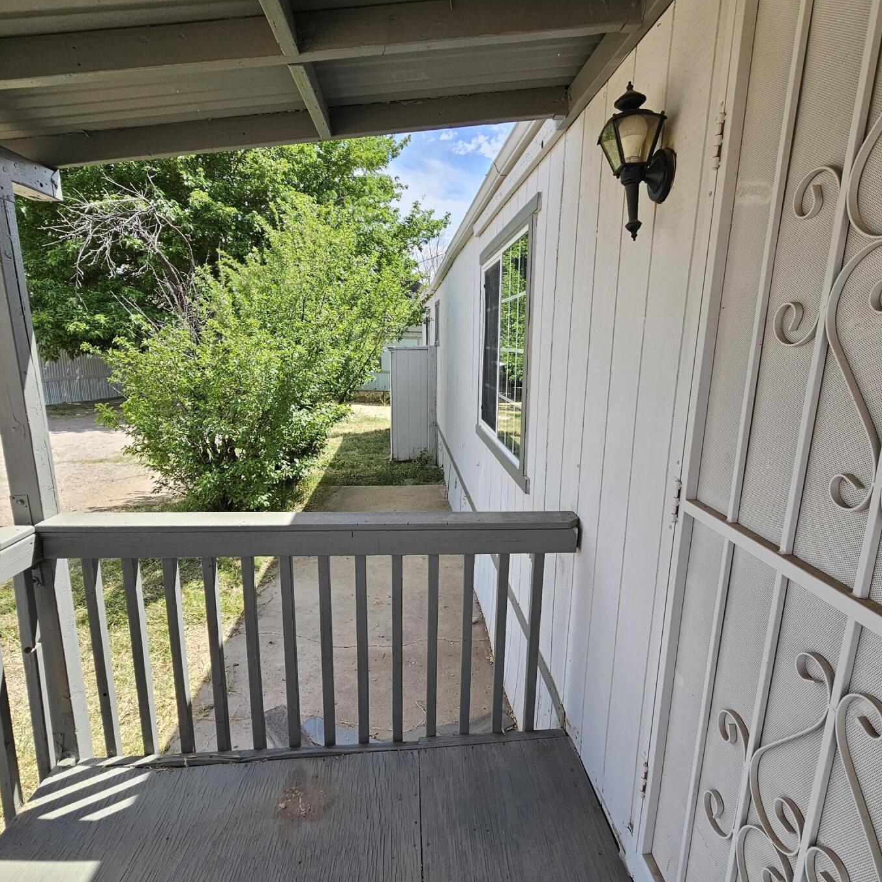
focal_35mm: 17
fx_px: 490
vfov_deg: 83.9
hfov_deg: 83.9
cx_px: 468
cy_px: 469
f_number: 2.2
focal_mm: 2.2
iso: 80
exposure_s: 1/1000
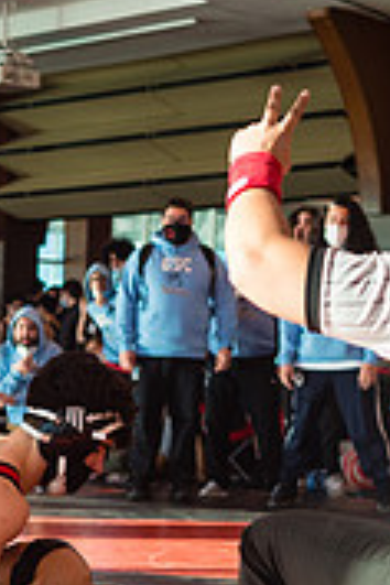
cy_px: 620
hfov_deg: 11.8
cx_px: -13
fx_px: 1869
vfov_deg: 17.3
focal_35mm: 115
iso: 400
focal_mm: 35
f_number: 3.5
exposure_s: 1/400
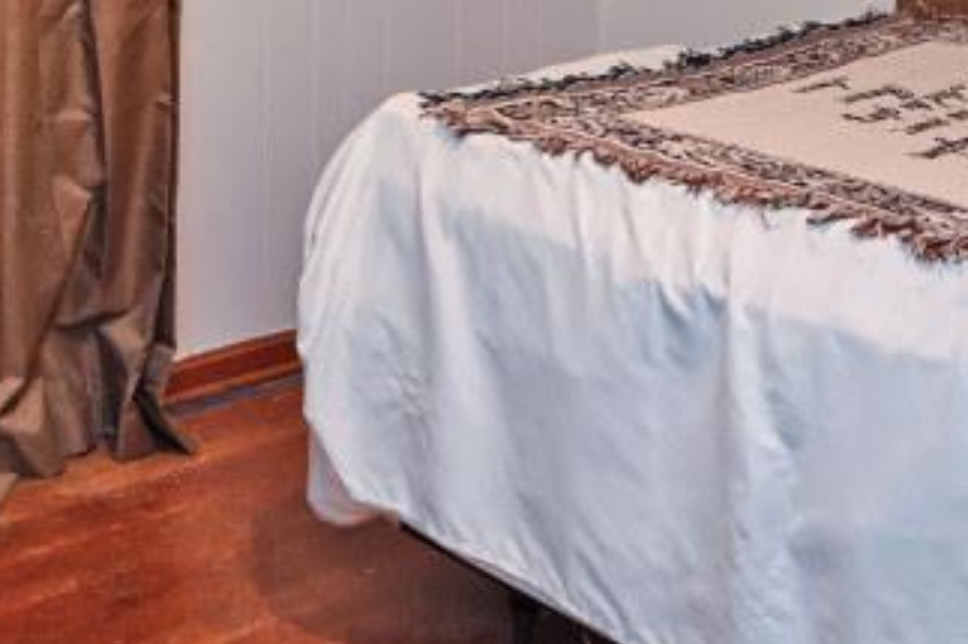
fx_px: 1747
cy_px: -282
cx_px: 105
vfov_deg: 18.8
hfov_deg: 29.7
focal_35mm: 65
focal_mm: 14
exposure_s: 1/60
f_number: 4
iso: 1100
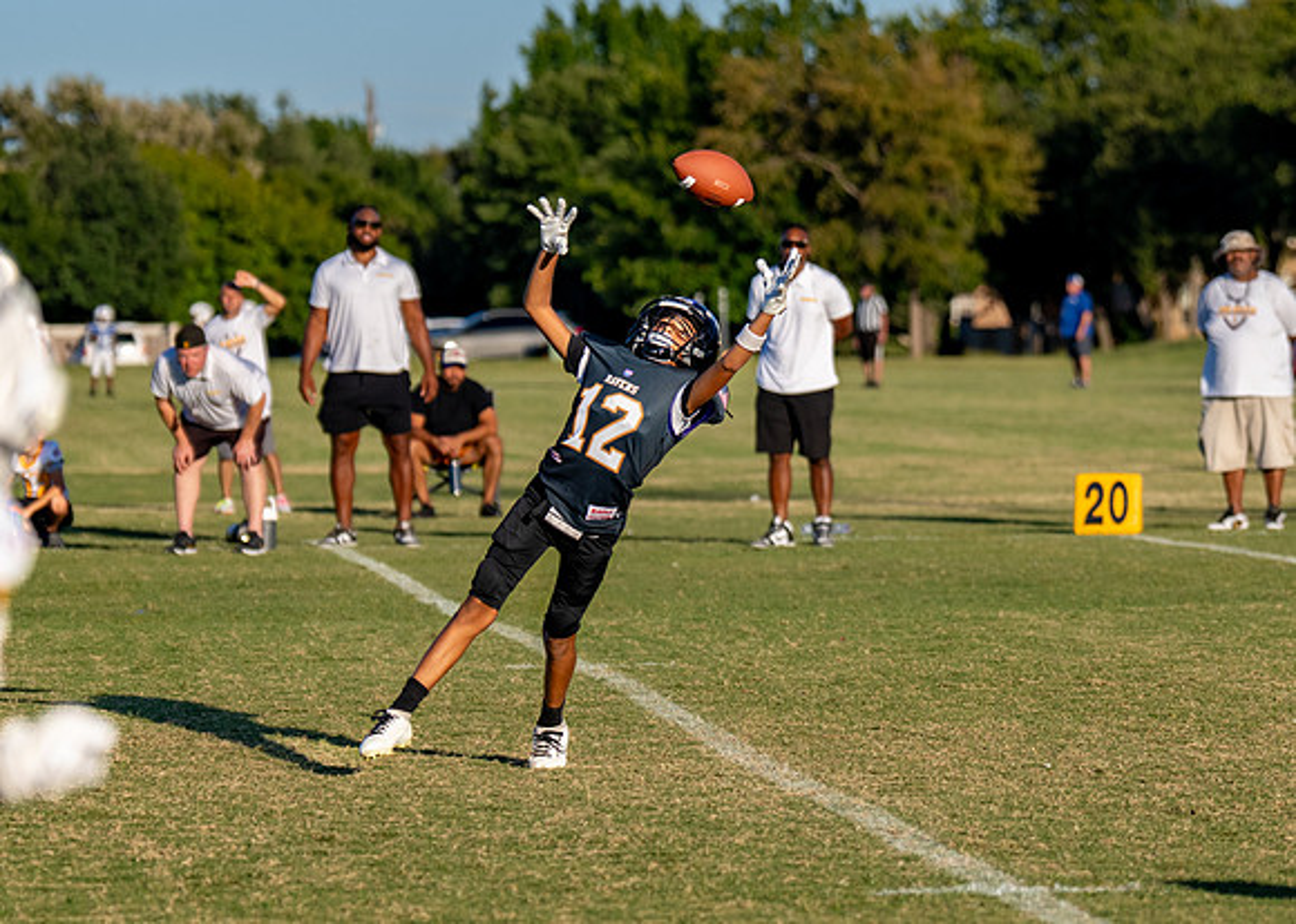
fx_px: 8535
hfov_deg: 8.7
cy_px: 640
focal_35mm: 232
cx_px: 665
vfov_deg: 6.2
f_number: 2.8
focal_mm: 111
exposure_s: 1/3200
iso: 160
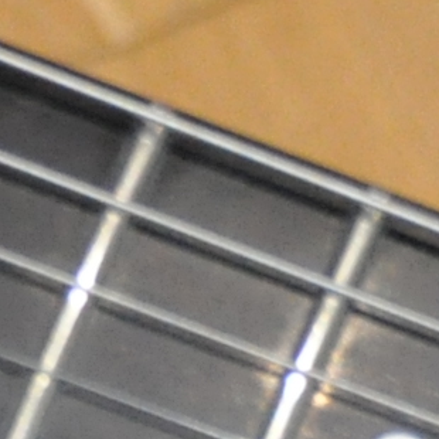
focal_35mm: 330
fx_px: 4741
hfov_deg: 5.2
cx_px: 929
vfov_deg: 5.2
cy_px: 752
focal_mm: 25
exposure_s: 1/125
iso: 2000
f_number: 5
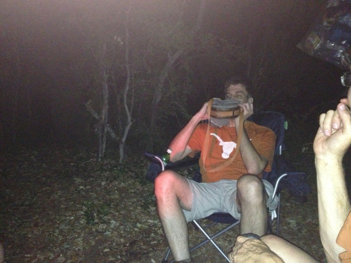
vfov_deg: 40.7
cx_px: 176
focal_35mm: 35
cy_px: 132
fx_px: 355
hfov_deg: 52.6
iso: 800
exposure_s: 1/16
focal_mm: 4.28
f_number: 2.4
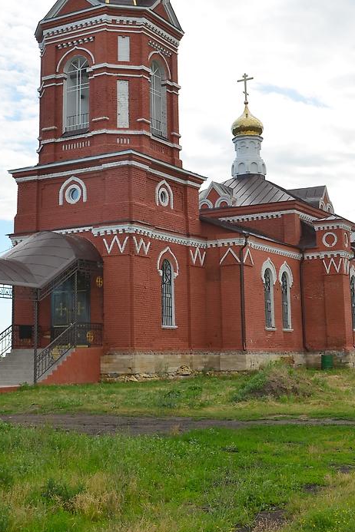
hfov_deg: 23.8
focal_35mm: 57
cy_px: 177
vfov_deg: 34.7
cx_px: 150
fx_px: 843
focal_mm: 22
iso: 110
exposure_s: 1/250
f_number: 8
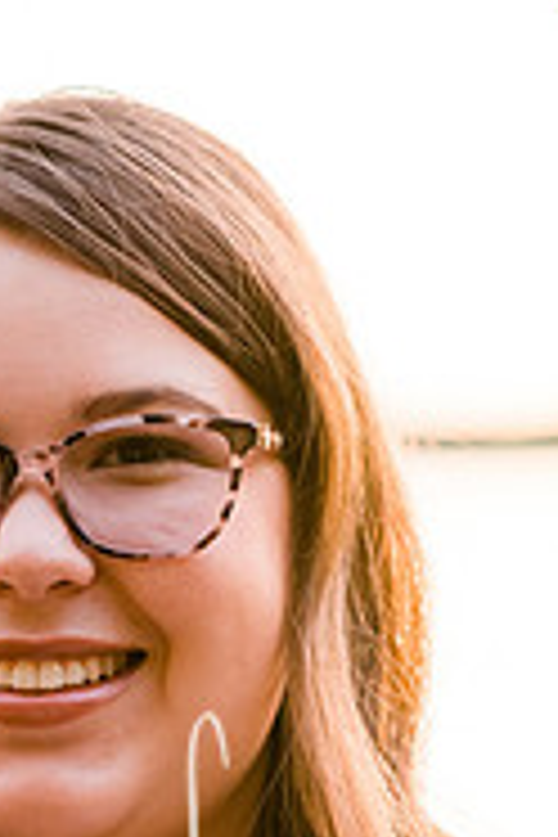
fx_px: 4789
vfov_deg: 9.9
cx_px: 36
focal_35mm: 206
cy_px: 810
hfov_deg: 6.7
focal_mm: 85
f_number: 2.8
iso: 800
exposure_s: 1/250
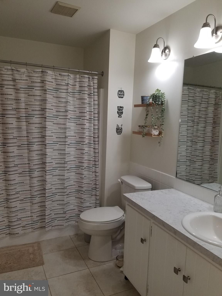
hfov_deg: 53.1
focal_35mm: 26
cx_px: 111
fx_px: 222
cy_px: 148
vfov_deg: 67.3
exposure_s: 1/120
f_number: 1.7
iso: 100
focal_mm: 4.3
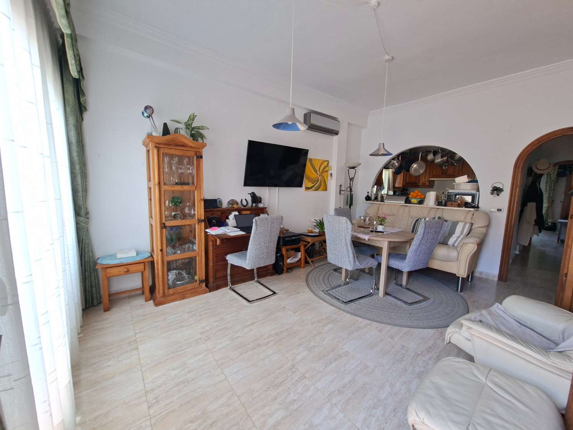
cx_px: 286
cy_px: 215
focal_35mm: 13
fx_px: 215
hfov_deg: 106.2
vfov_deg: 89.9
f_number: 2.2
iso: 40
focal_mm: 1.74
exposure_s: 1/40
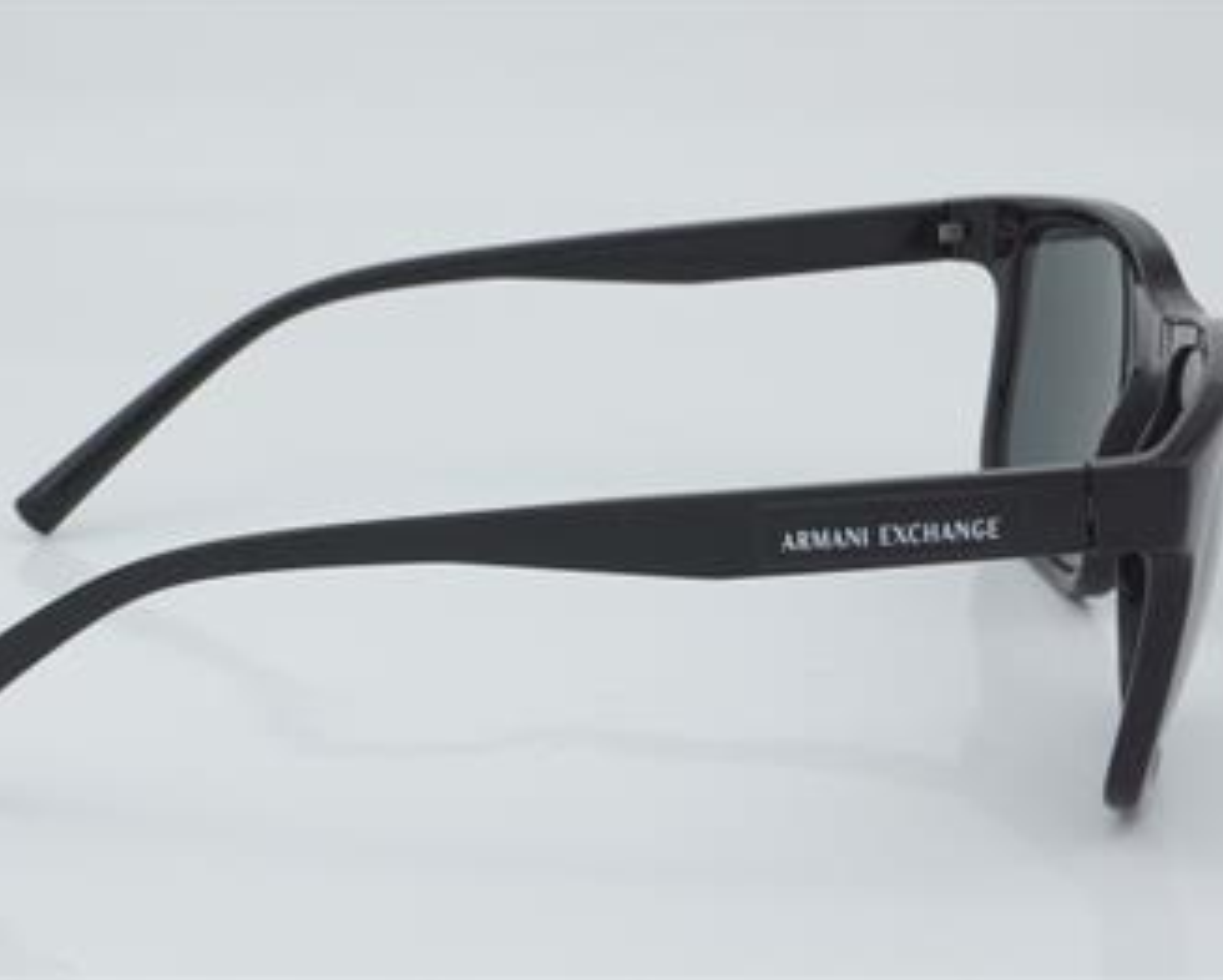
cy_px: 486
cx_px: 535
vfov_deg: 17.9
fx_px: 3115
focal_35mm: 86
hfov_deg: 22.2
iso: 100
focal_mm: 50
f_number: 32
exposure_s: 1/4
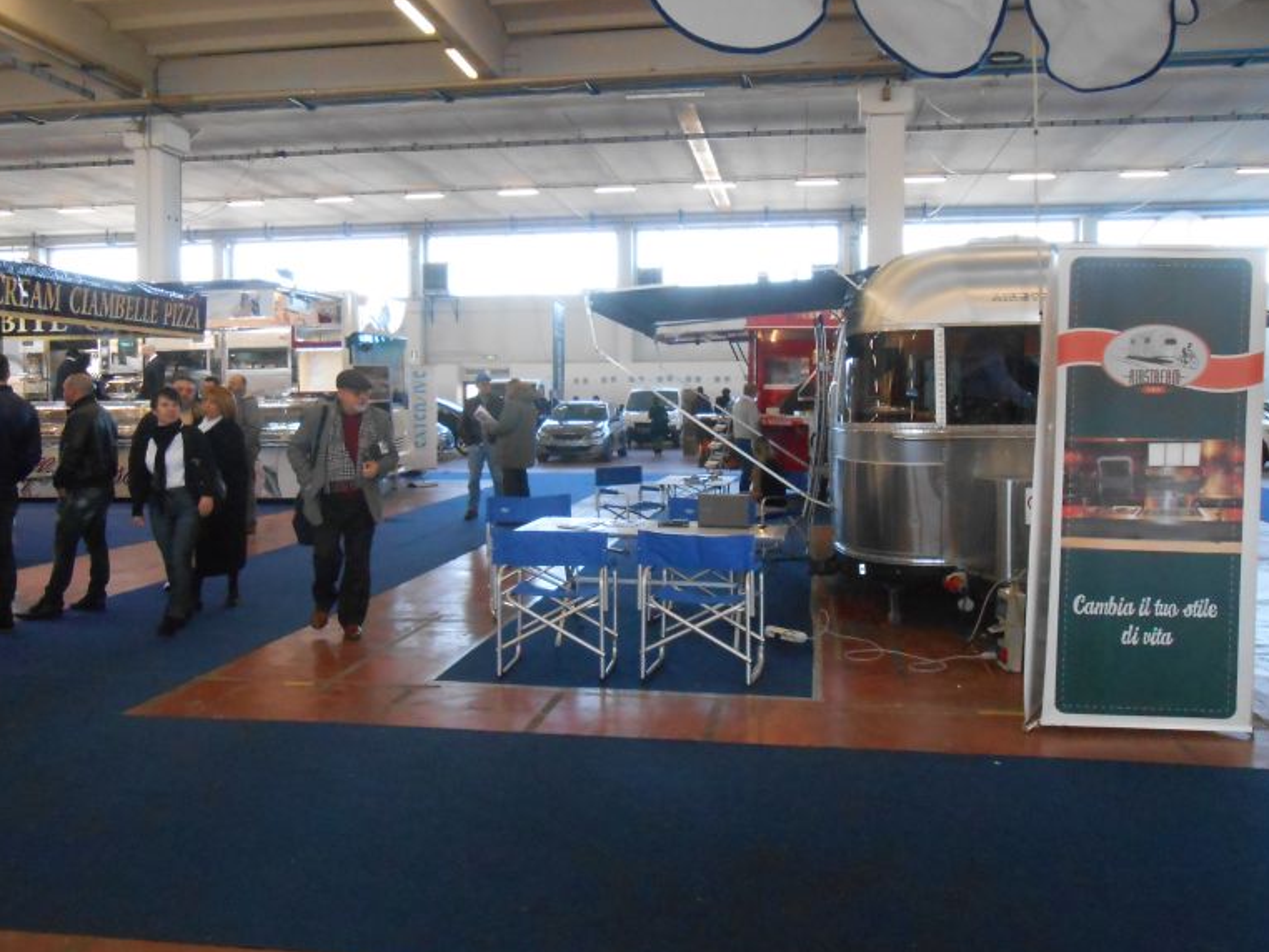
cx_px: 613
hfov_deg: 61.6
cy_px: 433
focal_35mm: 29
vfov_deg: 48.2
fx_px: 1063
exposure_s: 1/125
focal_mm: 4.6
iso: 640
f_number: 3.5
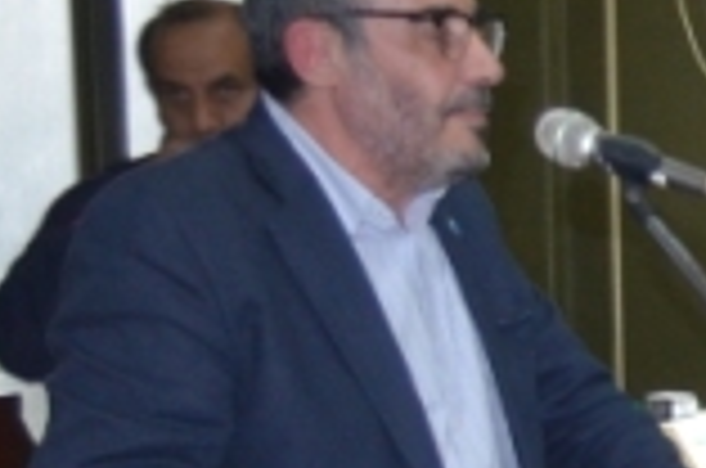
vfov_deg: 6.7
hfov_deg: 8.9
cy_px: 972
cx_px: 1974
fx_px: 3836
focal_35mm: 196
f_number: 3.8
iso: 800
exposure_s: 1/30
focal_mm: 20
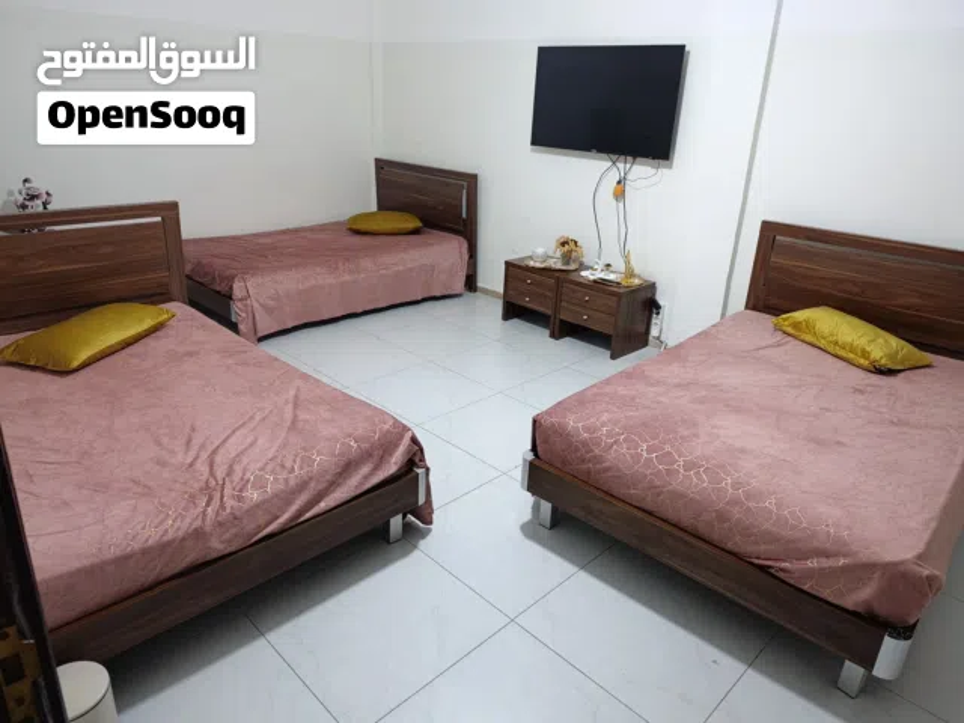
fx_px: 641
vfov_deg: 58.9
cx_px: 482
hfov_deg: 73.9
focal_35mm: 23
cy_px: 362
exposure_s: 1/50
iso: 709
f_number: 1.65
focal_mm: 6.11
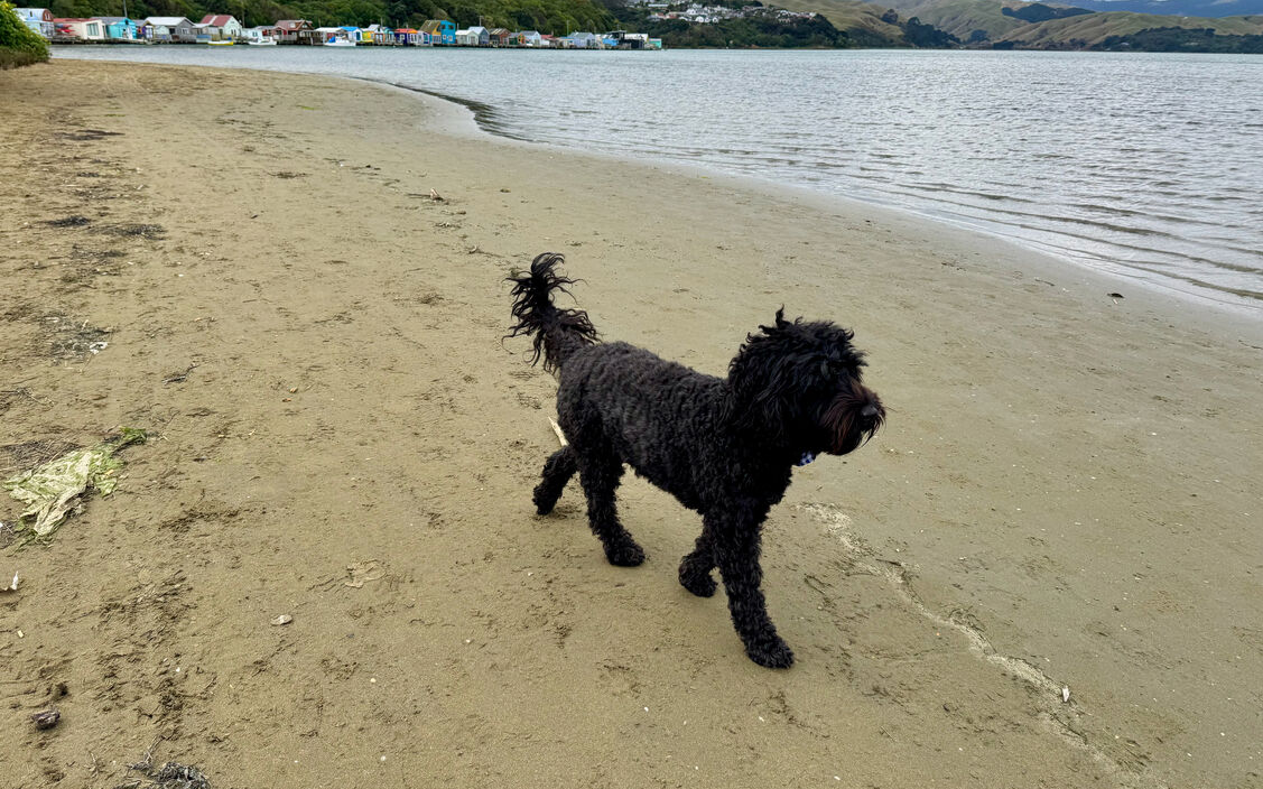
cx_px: 637
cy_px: 313
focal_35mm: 26
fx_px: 895
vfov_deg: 47.3
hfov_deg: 70.4
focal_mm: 6.76
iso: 80
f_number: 1.78
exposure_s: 1/1456
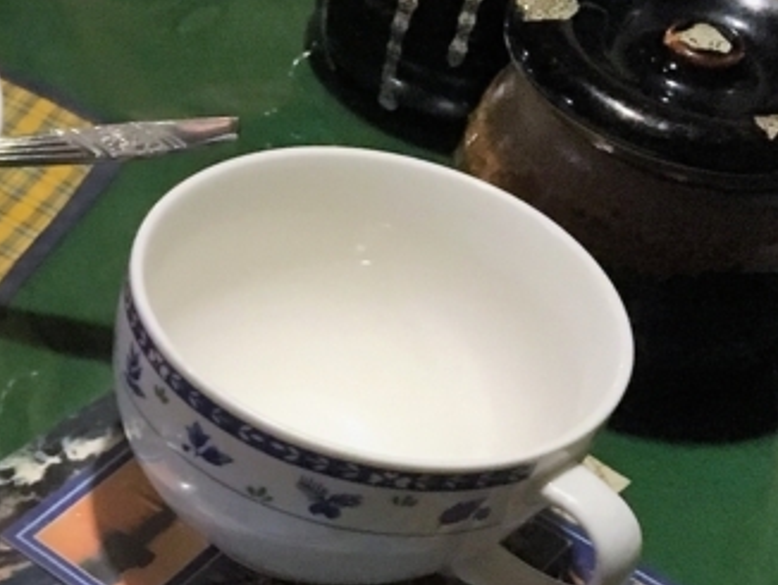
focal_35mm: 91
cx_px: -420
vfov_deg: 15.9
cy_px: 585
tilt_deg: -48.4
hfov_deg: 18.7
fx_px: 2047
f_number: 2.2
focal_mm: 4.15
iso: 200
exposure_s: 1/17
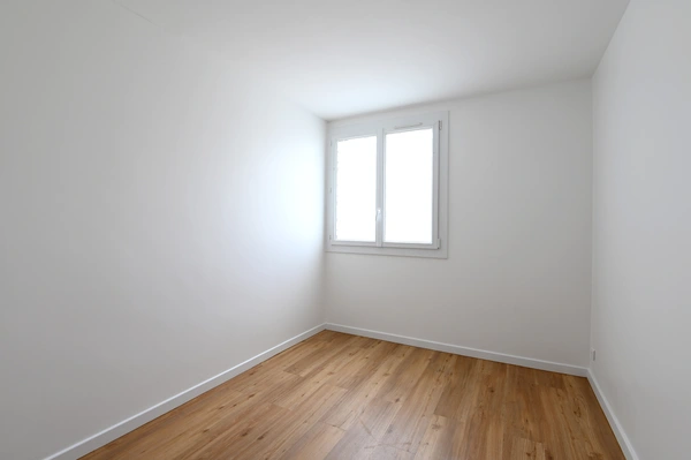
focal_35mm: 16
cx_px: 346
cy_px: 230
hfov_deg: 96.8
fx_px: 307
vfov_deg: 73.6
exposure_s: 1/5
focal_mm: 16
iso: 200
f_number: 11
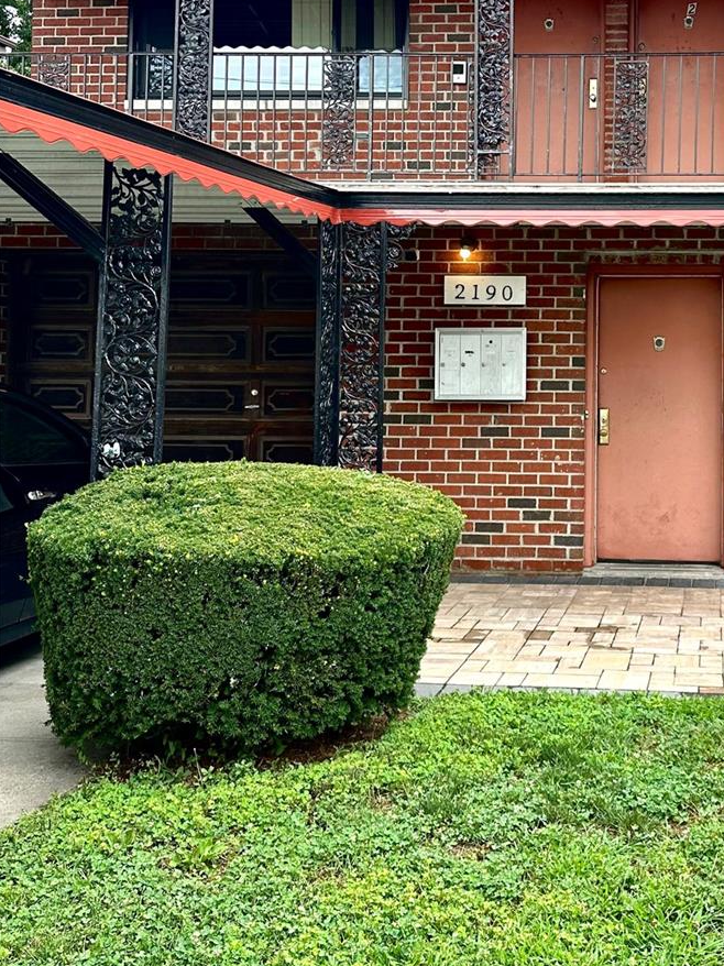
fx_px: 1172
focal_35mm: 42
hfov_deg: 32.9
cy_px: 334
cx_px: 629
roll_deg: -1.3
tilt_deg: +3.9
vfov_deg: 44.3
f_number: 1.78
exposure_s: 1/604
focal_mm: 6.86
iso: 80
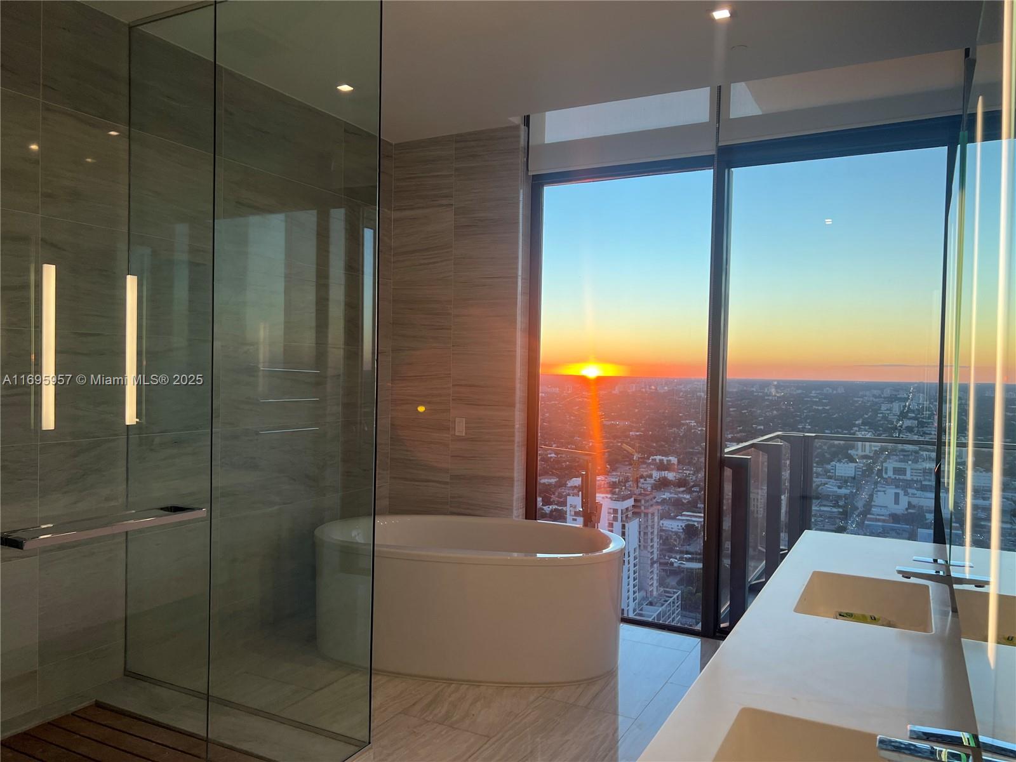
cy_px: 381
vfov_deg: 53.1
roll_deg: -1.1
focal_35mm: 26
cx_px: 508
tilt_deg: -1.3
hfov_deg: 67.3
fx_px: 763
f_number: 1.5
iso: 32
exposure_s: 1/124
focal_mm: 5.7
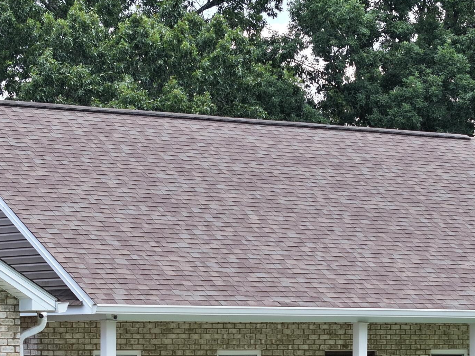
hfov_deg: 12.9
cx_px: 277
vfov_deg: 9.6
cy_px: 368
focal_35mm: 153
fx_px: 2099
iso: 150
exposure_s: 1/640
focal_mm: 19.35
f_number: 2.8
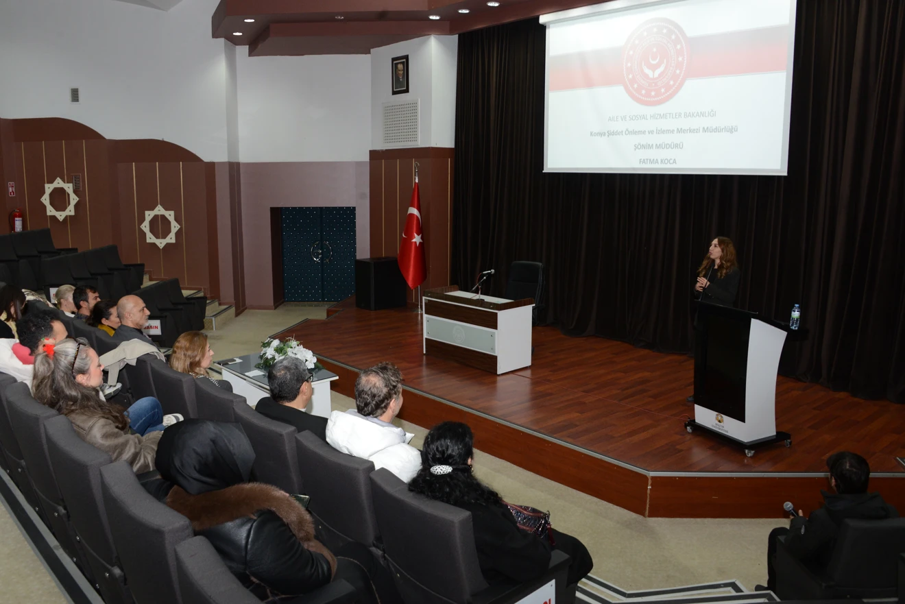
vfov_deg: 46.4
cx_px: 452
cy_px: 302
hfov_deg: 65.5
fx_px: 704
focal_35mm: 28
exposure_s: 1/60
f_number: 8
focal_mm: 28
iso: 1600
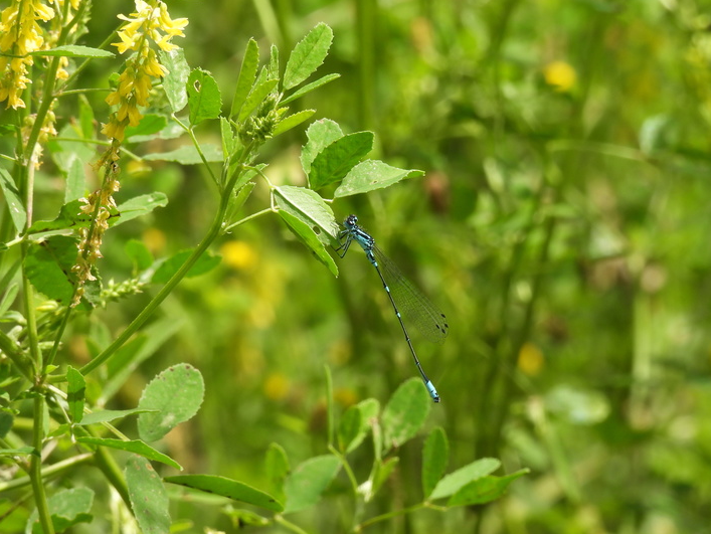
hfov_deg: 3.3
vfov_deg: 2.5
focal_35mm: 603
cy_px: 295
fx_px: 12392
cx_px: 392
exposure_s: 1/160
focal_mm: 89.2
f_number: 6.3
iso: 100
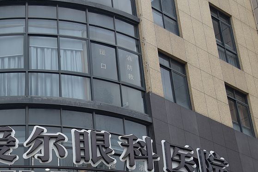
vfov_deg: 19.1
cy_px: 177
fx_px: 494
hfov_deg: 28.0
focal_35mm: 69
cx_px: 18
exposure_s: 1/200
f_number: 4
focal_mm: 32
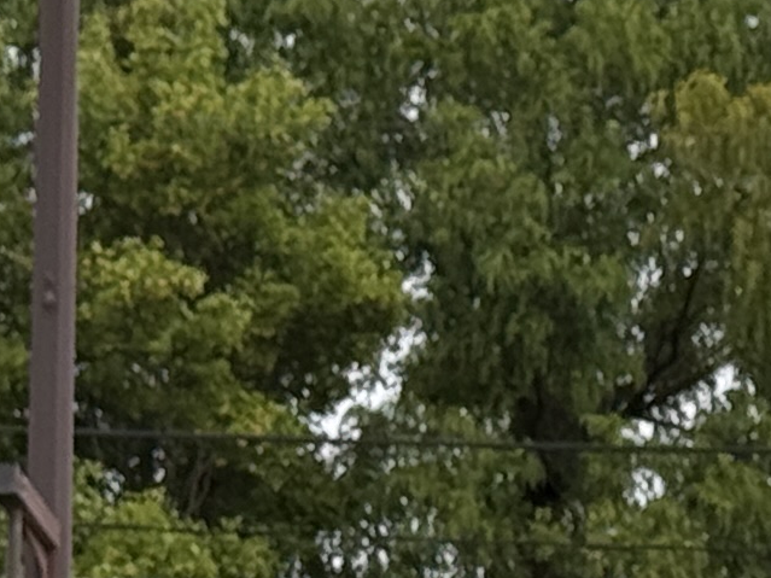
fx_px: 6747
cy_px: 1288
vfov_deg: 4.8
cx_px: 776
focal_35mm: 303
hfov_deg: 6.5
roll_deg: -1.0
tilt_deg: +4.4
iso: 64
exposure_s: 1/747
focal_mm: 6.76
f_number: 1.78
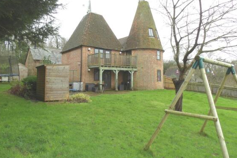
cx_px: 118
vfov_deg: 49.3
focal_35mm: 26
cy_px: 66
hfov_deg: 69.4
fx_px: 171
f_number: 4.1
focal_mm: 4.3
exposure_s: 1/60
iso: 100
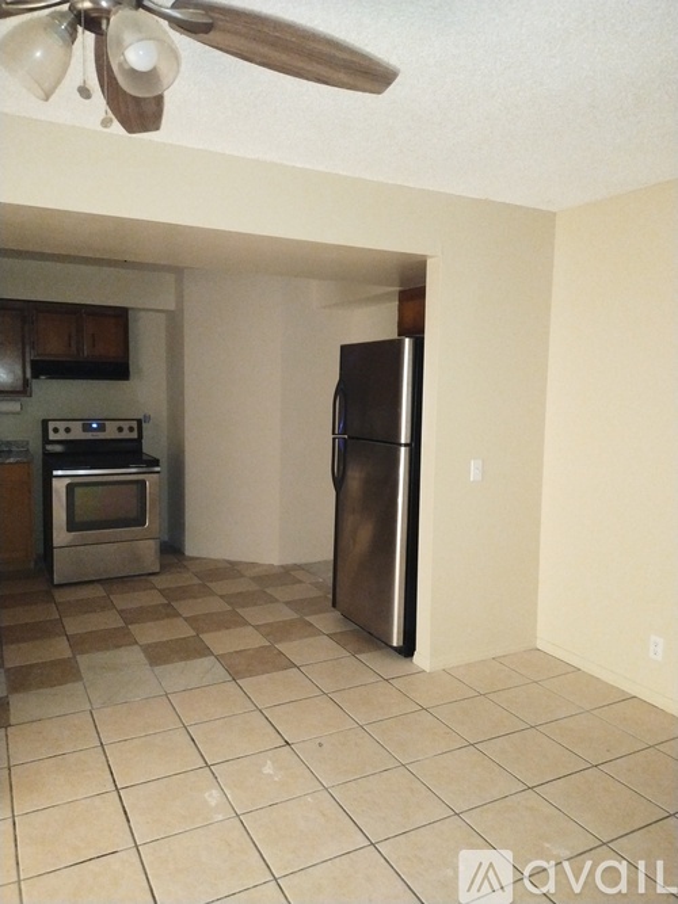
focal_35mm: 25
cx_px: 339
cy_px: 452
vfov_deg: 69.4
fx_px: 653
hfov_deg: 54.9
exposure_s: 1/24.1
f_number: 1.7
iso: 800
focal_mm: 4.71
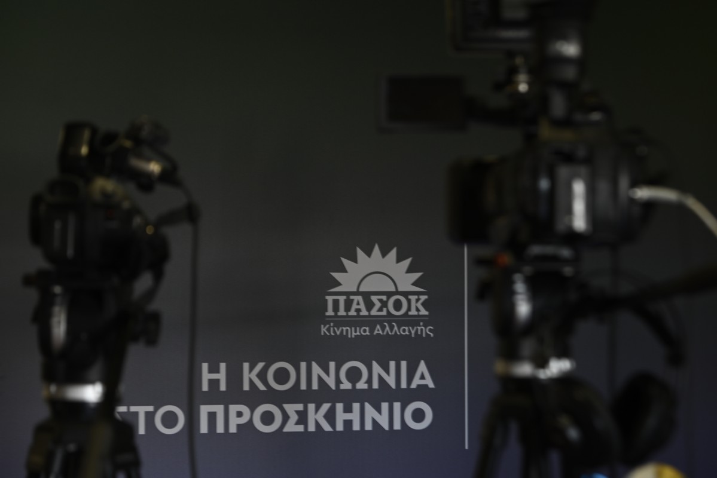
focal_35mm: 92
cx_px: 358
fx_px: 1833
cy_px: 239
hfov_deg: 22.1
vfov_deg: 14.9
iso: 400
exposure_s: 1/25
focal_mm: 92
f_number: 4.5
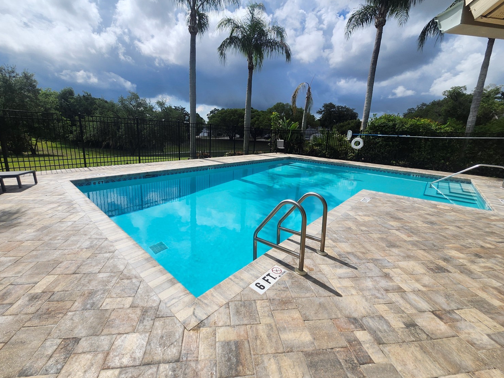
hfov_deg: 102.0
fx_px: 204
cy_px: 183
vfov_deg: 85.6
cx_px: 245
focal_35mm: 14
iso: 40
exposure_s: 1/3754
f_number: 2.2
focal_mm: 1.74
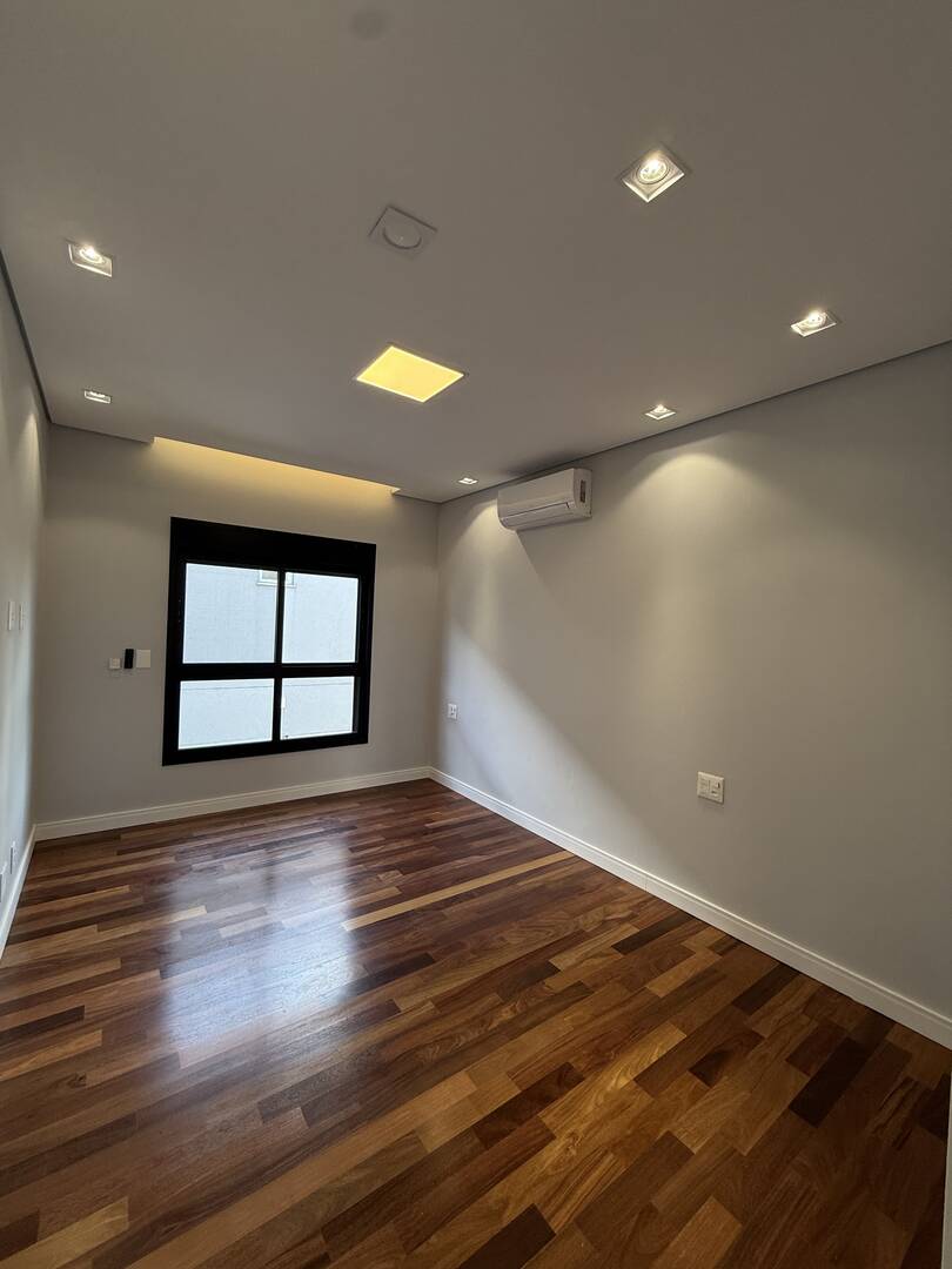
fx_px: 513
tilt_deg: +0.1
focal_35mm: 14
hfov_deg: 85.7
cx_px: 476
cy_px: 634
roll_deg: -3.3
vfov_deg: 102.1
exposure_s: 1/120
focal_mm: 2.22
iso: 125
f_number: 2.2
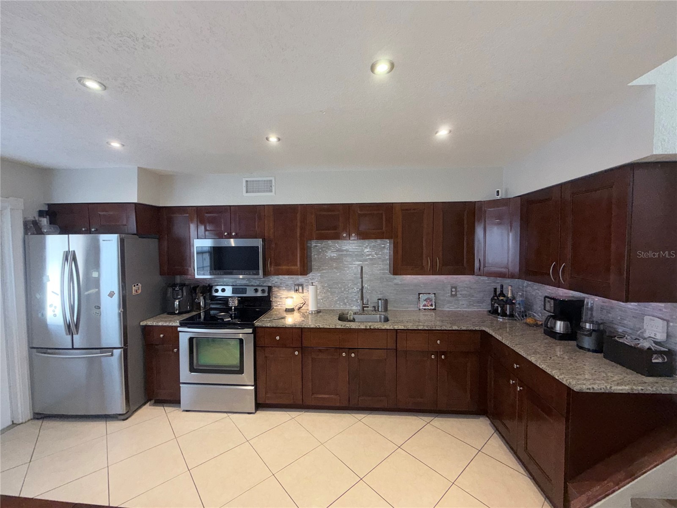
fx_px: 274
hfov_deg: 102.1
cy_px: 254
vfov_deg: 85.7
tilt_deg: -1.9
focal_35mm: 14
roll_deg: +0.3
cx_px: 338
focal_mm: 2.22
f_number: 2.2
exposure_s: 1/60
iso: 100
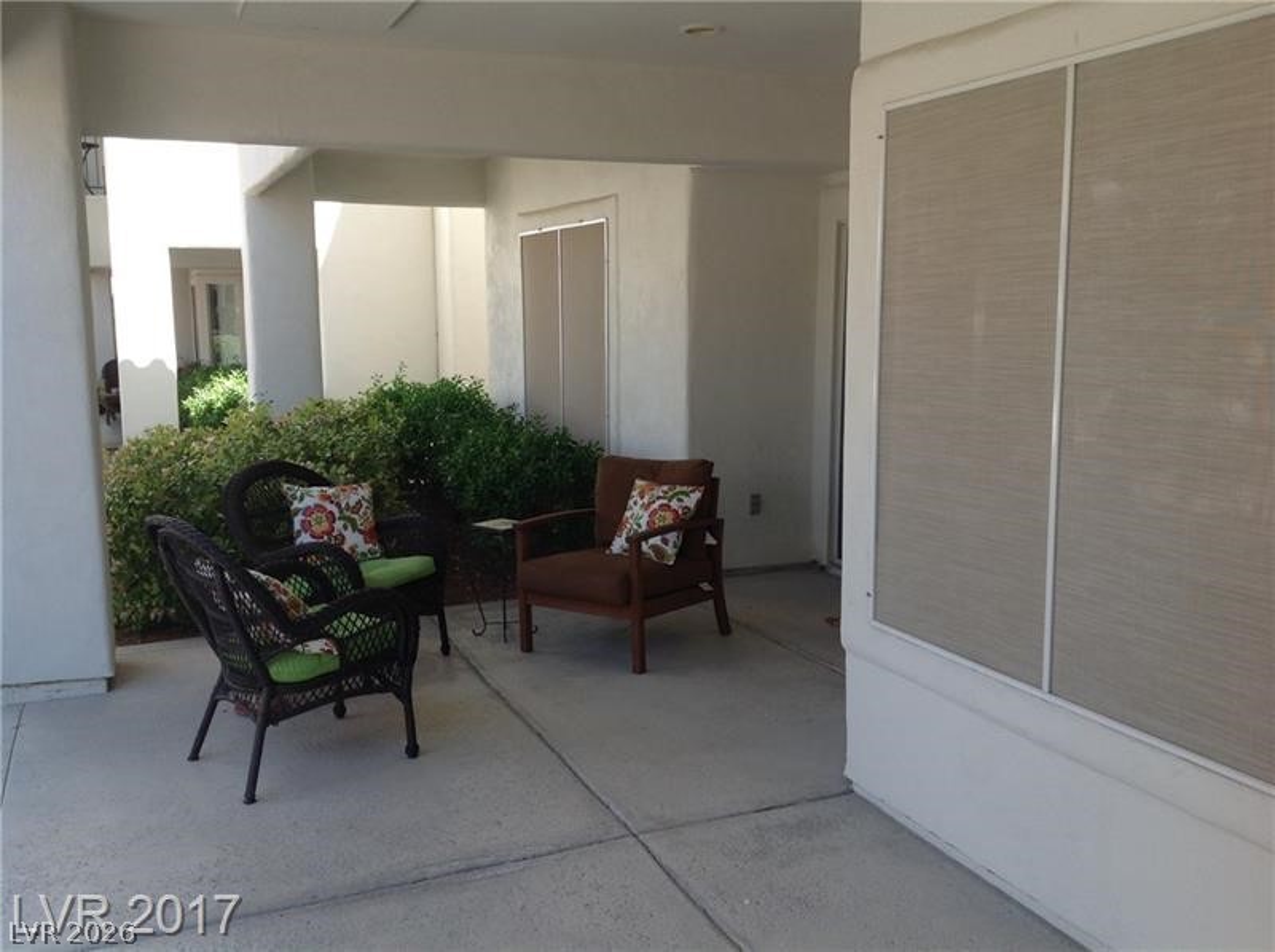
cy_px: 476
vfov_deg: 40.6
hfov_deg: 52.7
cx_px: 638
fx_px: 1287
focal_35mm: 35
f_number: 2.4
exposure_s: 1/250
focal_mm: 4.28
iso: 50
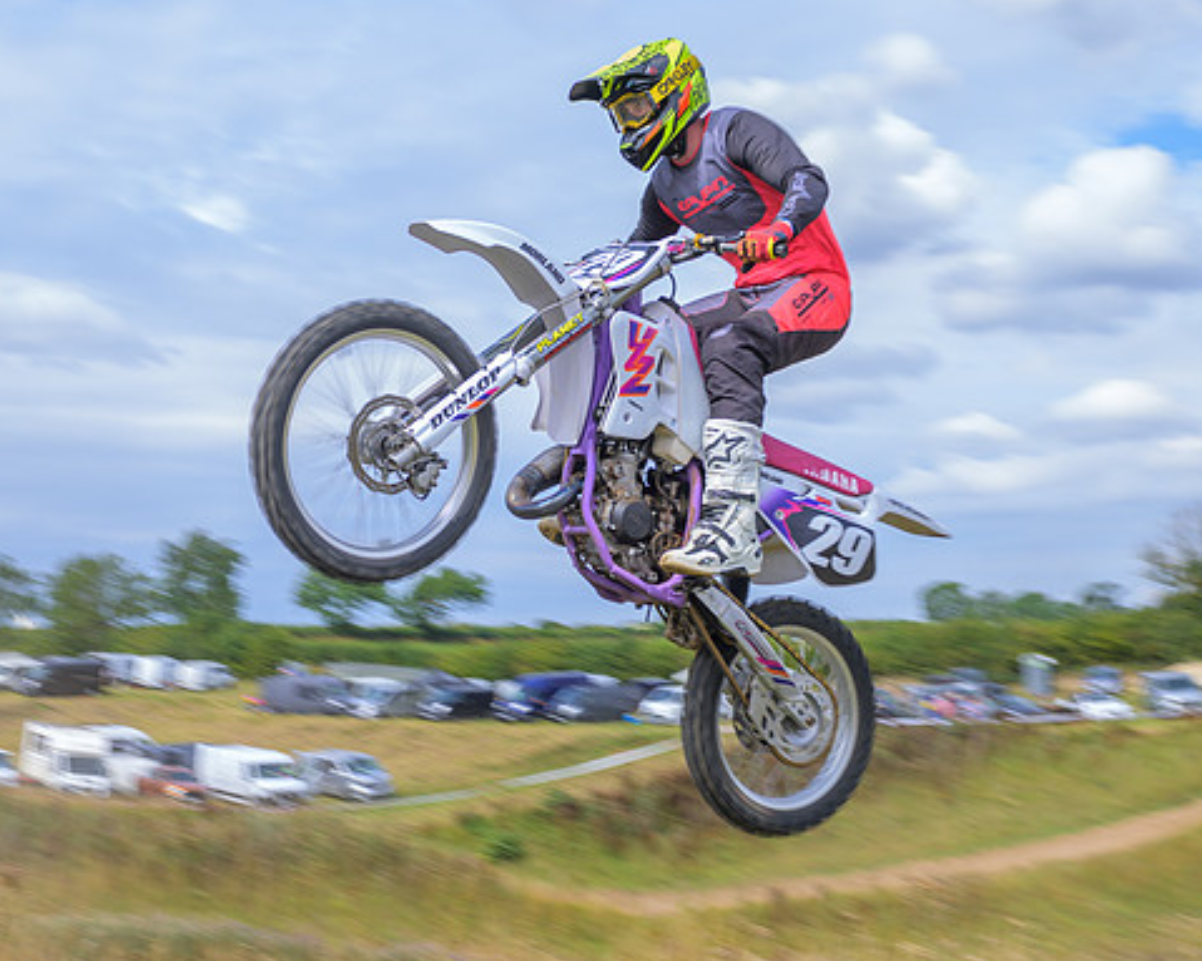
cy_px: 560
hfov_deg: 37.1
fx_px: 1778
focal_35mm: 50
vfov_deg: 30.2
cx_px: 442
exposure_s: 1/250
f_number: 4
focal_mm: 24
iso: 50
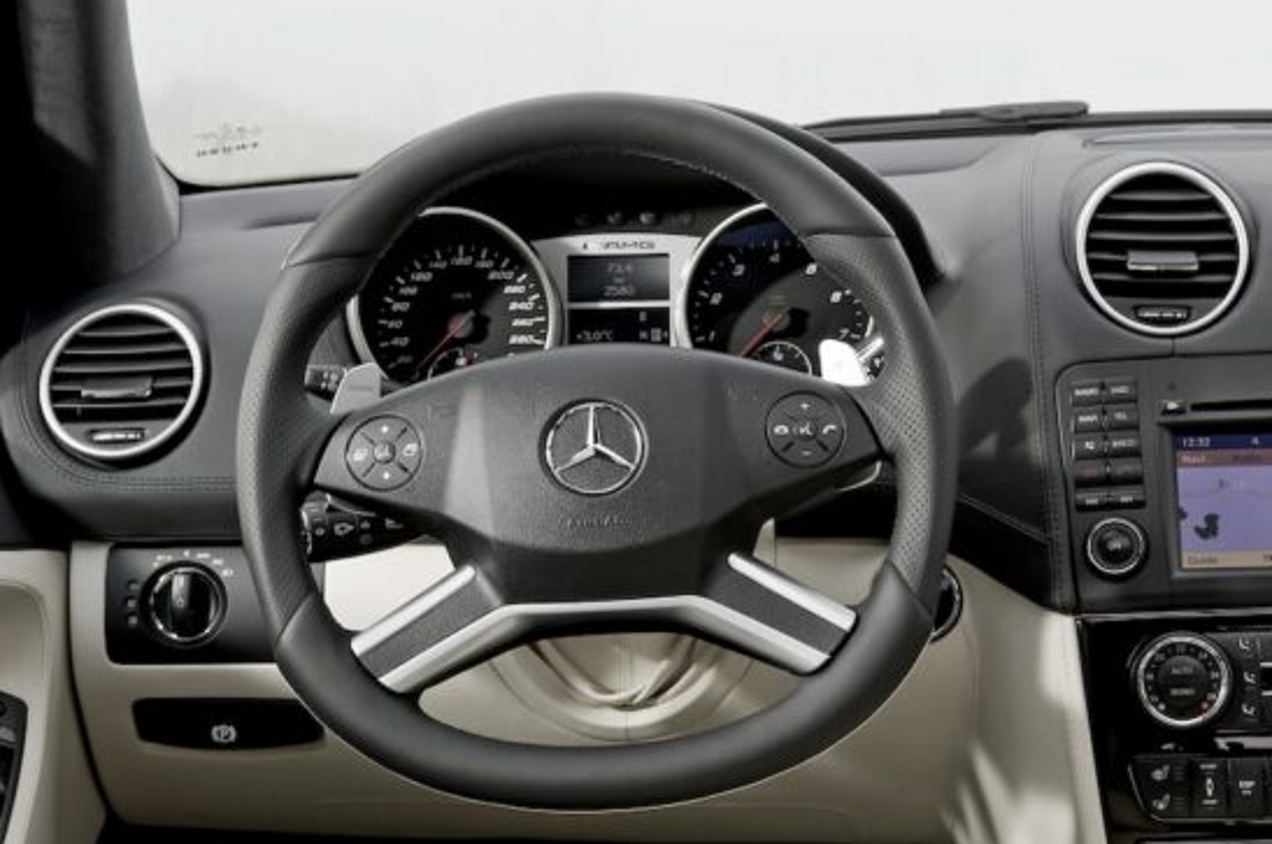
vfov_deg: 13.0
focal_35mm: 105
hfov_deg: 19.5
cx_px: 746
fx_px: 3705
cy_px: 401
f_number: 18
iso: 200
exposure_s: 1/20
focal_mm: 70
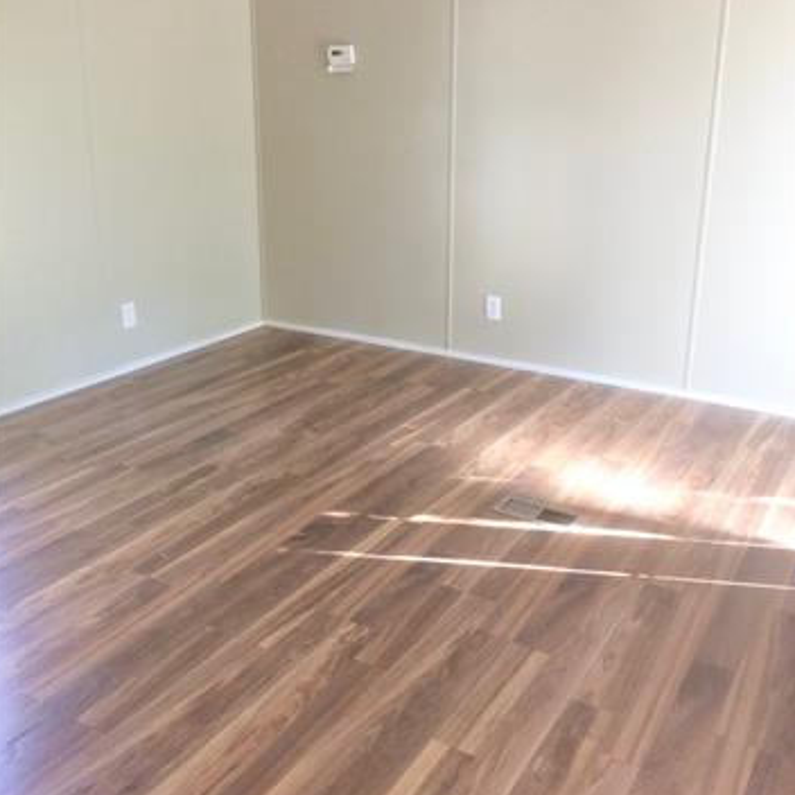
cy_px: 352
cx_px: 395
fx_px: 909
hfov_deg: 47.2
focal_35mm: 35
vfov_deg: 47.1
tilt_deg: -17.1
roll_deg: -0.7
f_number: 2.2
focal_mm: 4.15
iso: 80
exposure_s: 1/30
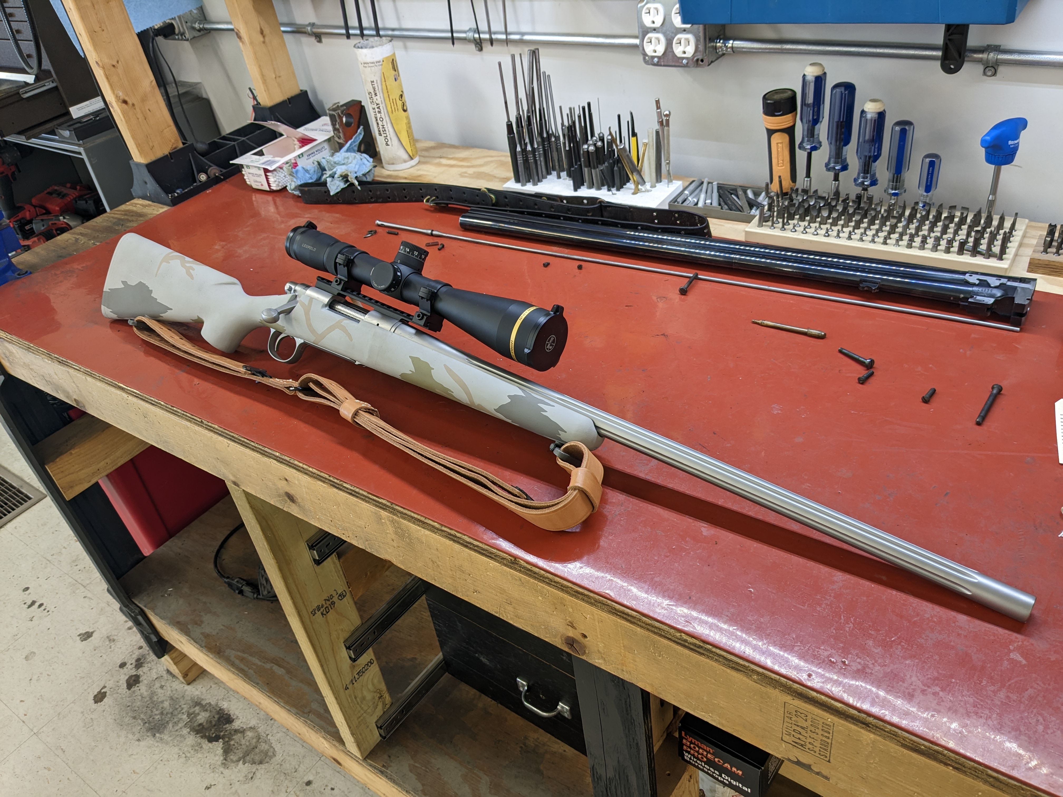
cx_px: 532
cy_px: 398
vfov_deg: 51.4
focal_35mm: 27
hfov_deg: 65.3
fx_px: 829
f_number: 1.73
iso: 53
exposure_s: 1/60
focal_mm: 4.38
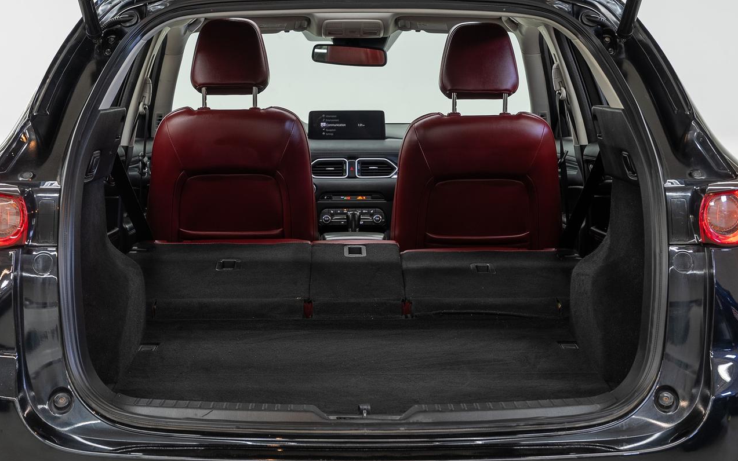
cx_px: 362
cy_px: 114
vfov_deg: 17.3
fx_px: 1509
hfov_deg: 27.5
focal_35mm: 75
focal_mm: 44.4
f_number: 5.6
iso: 100
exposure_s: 1/2.5
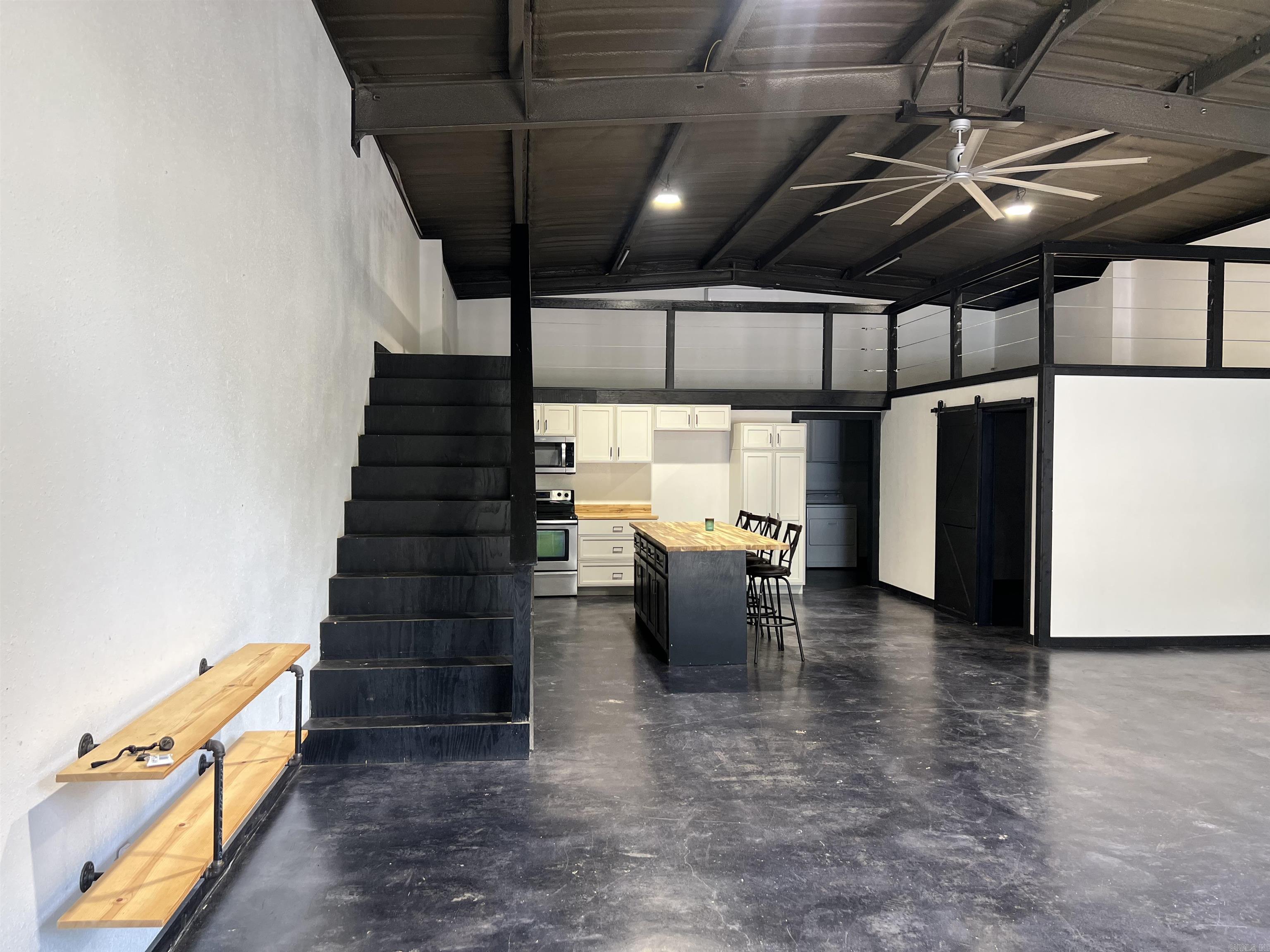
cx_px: 635
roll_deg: -0.9
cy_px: 476
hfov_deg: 67.3
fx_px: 954
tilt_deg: -1.5
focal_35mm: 26
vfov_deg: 53.1
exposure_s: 1/120
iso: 80
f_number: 1.5
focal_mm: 5.7
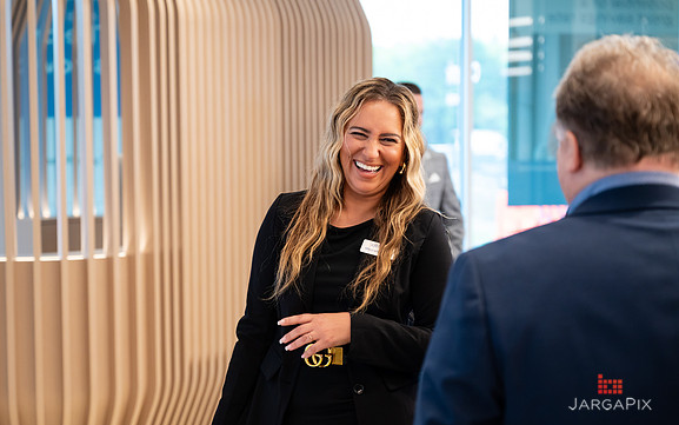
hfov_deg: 27.1
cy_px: 196
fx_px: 1407
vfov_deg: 17.2
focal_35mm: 76
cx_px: 322
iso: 1000
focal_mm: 70
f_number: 3.2
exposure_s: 1/200
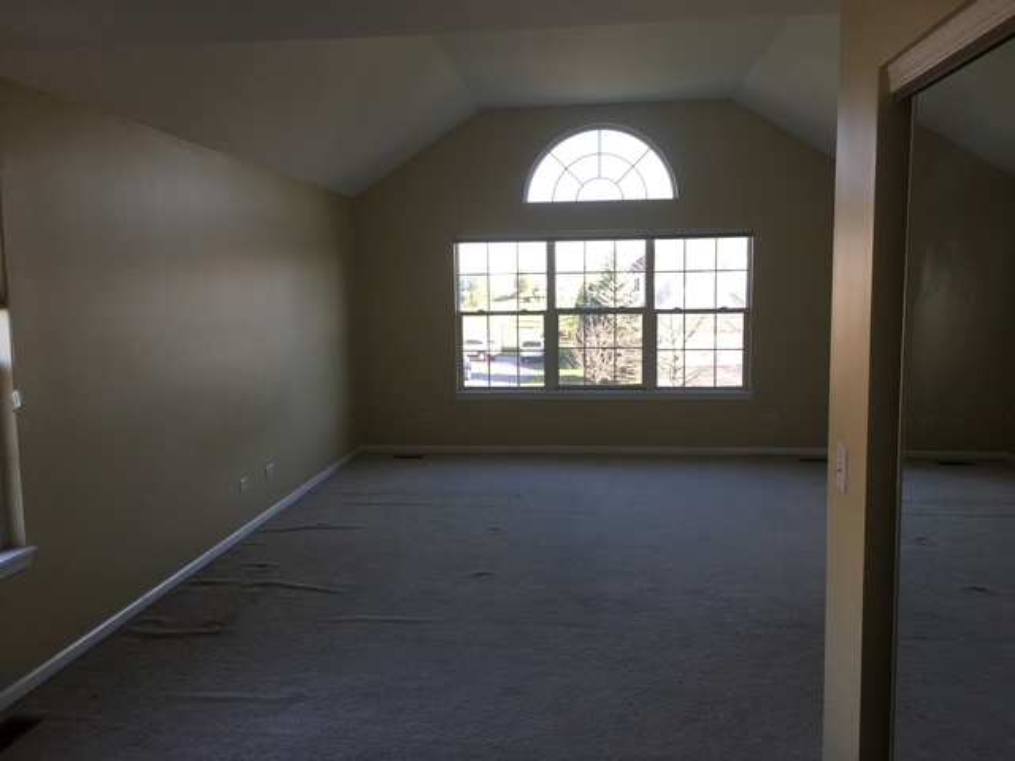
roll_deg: +0.8
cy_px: 380
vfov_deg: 48.2
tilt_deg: -5.0
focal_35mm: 29
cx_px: 508
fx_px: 850
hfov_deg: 61.7
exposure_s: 1/60
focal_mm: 4.15
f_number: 2.2
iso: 25
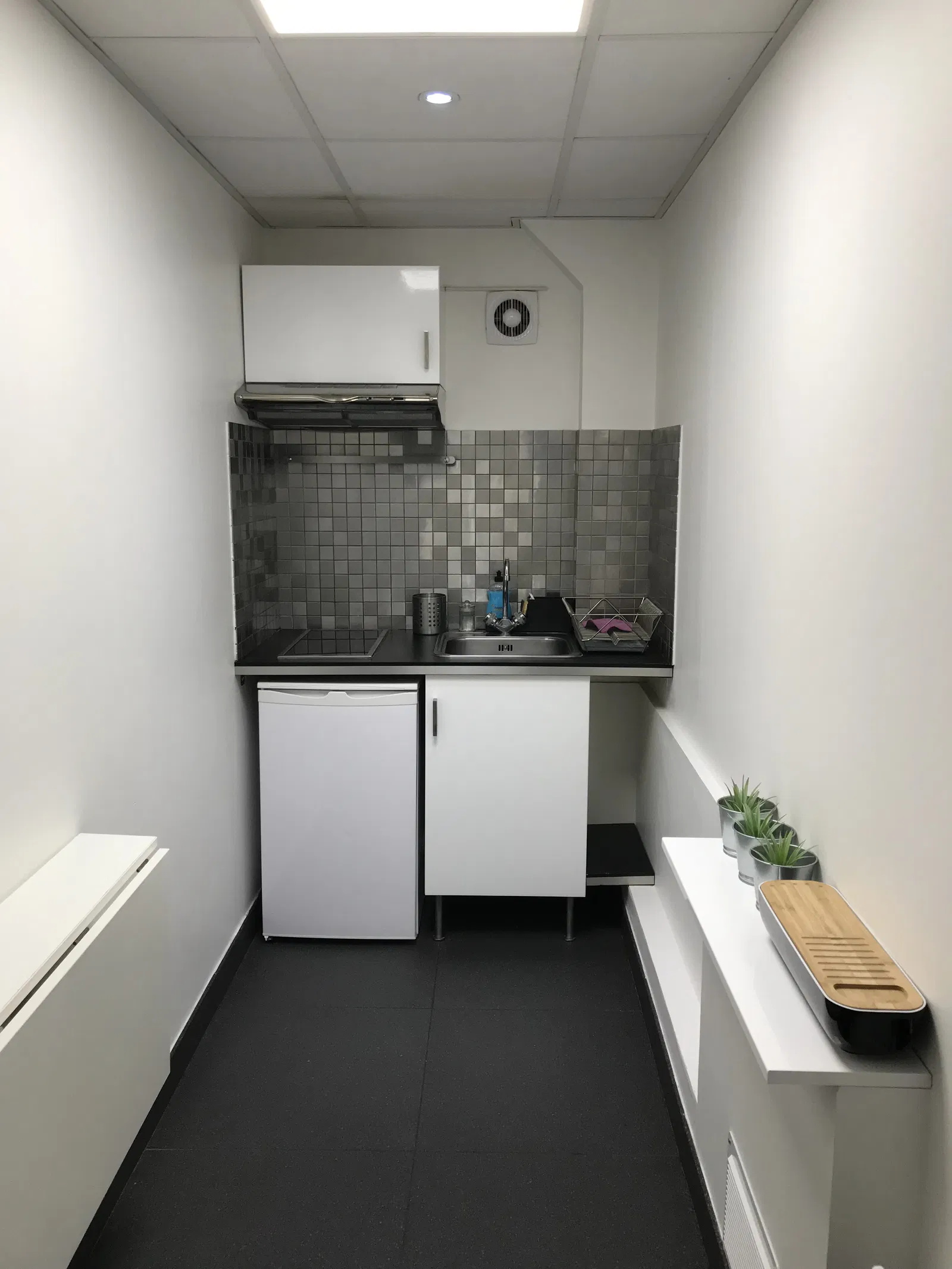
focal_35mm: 28
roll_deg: +1.0
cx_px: 476
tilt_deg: -9.5
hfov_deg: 49.7
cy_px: 634
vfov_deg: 63.4
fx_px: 1027
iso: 40
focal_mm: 3.99
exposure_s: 1/100
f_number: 1.8
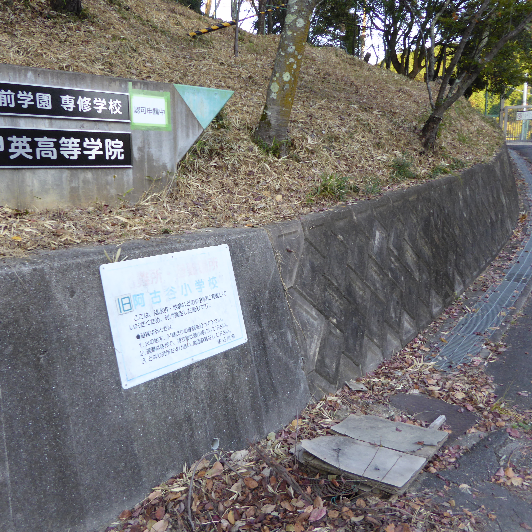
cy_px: 261
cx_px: 248
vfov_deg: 54.0
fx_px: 522
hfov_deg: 54.0
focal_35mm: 30
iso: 125
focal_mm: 4.3
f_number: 3.3
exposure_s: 1/60
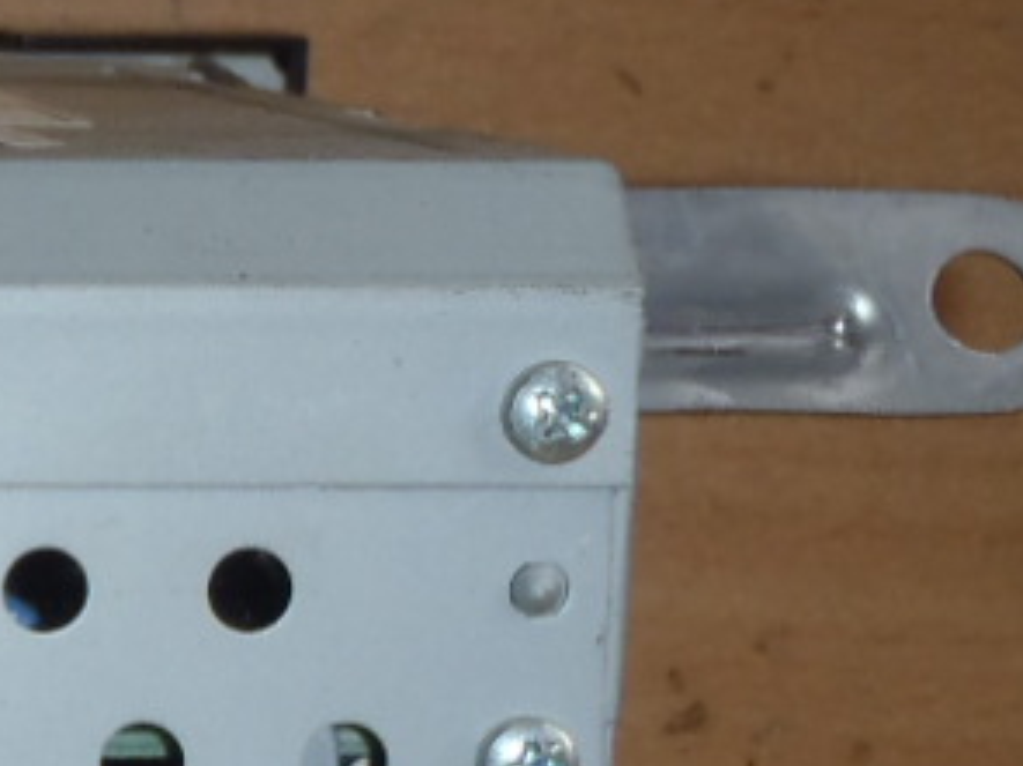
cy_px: 589
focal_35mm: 165
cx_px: -857
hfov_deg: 11.1
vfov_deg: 9.0
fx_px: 4874
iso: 100
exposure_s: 1/40
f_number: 4.6
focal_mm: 6.83
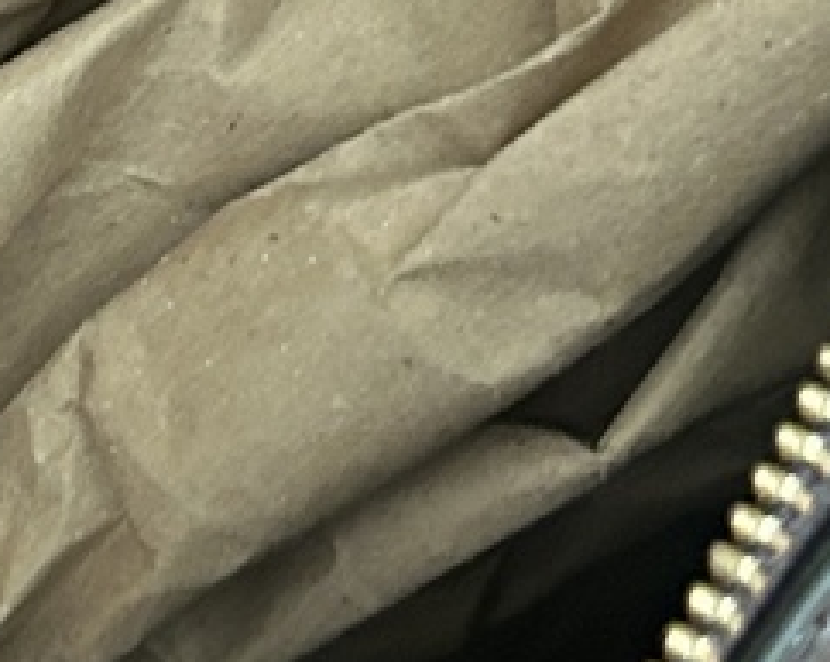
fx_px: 4122
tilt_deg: -83.5
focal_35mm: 168
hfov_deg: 11.3
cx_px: -189
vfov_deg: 9.0
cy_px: -240
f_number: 1.5
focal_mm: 5.7
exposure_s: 1/40
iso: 640
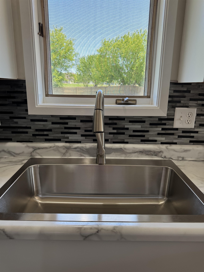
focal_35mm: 24
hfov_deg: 56.8
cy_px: 136
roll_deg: -0.2
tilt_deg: -13.9
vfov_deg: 71.6
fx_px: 189
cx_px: 102
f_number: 1.78
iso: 64
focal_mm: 6.76
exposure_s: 1/120
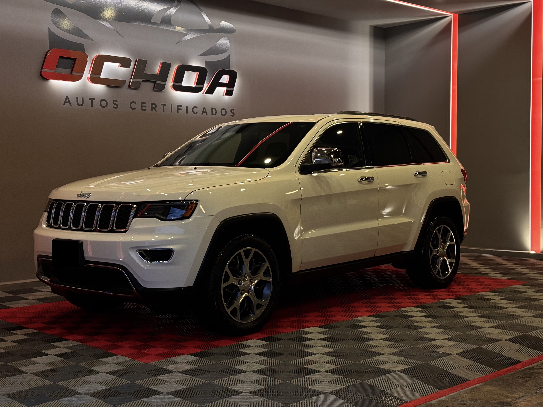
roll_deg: +0.4
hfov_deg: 39.7
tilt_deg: -3.5
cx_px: 272
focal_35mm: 48
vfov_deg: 30.3
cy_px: 204
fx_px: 753
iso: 200
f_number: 1.78
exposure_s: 1/60
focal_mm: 6.76
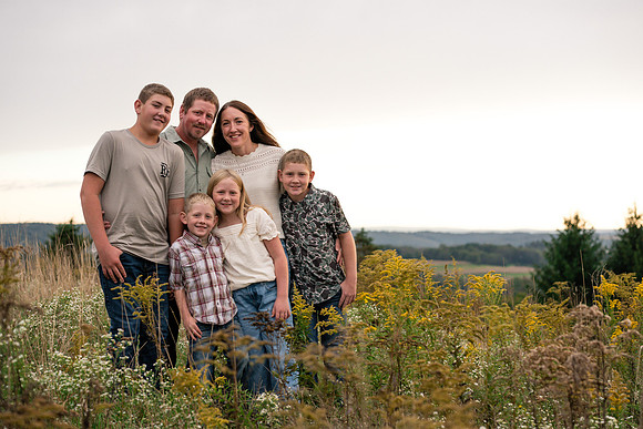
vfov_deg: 16.1
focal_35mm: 85
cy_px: 214
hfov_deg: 23.9
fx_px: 1518
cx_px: 322
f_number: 4.5
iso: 640
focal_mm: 85
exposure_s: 1/320
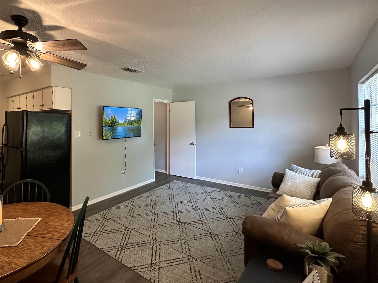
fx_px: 207
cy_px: 119
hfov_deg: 83.1
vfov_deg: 68.3
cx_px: 142
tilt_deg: -0.1
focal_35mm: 19
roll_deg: +0.3
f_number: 2.2
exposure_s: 1/120
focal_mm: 2.22
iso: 200
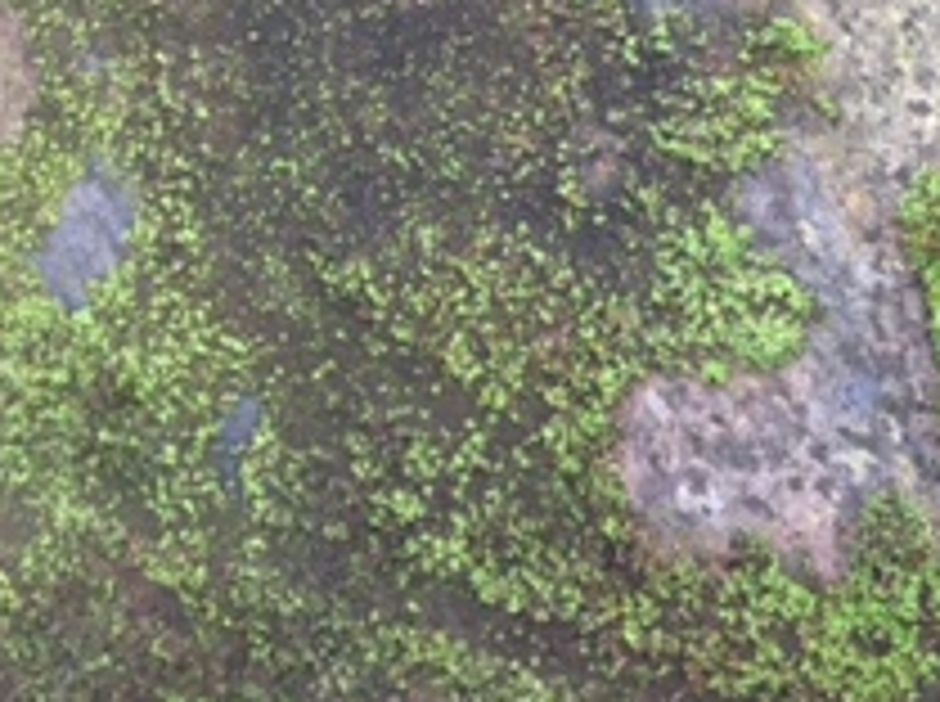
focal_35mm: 89
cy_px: -297
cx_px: 1201
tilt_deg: -8.6
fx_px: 2413
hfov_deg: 20.3
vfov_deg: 15.5
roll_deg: -0.9
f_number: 2.2
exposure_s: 1/33
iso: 125
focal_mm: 4.15
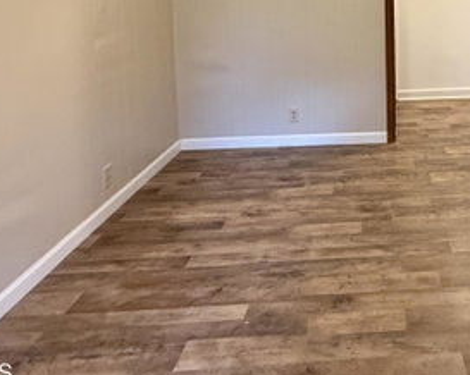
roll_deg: +1.1
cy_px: -2
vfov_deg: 40.1
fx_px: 445
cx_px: 387
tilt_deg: -2.7
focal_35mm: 32
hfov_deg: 51.6
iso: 400
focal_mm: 2.22
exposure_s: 1/60
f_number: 2.2
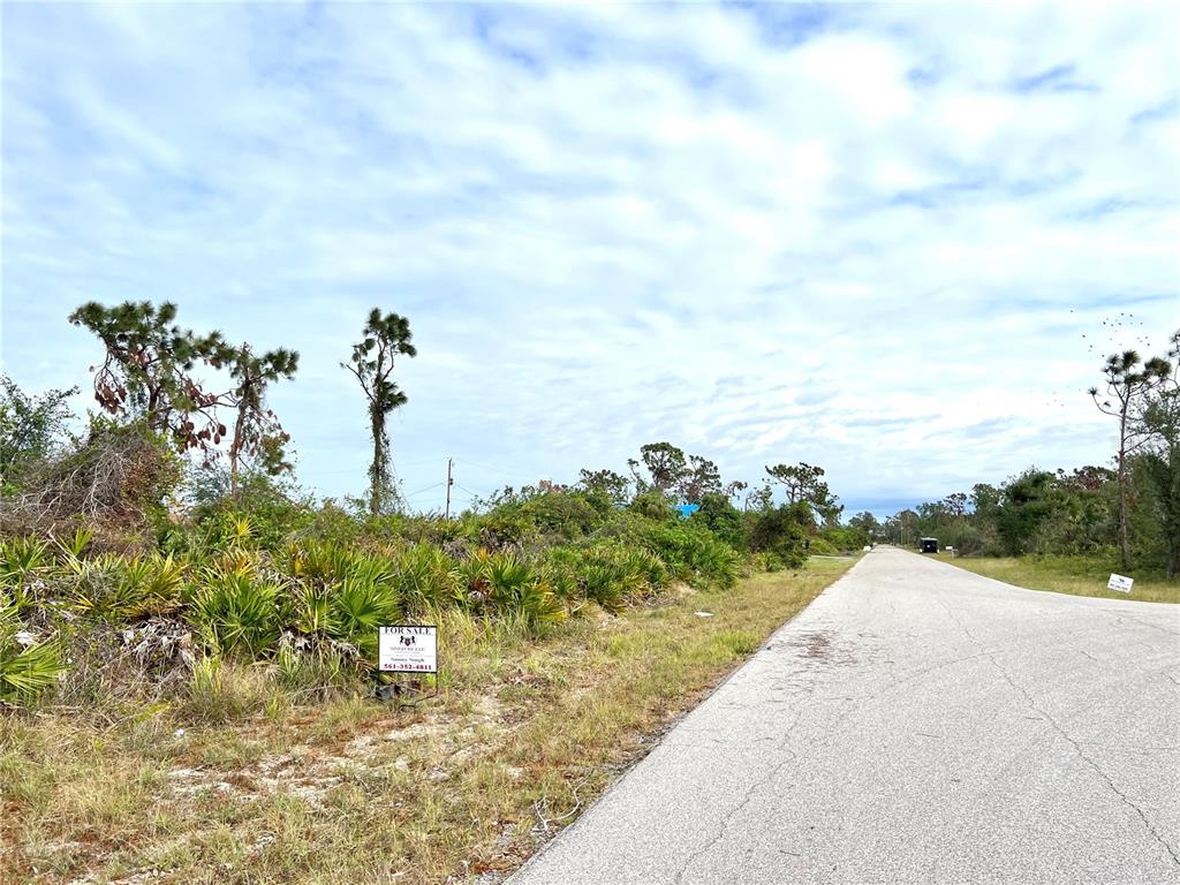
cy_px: 442
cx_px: 590
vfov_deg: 53.1
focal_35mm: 26
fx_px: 886
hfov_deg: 67.3
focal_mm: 5.7
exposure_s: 1/6993
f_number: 1.5
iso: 50
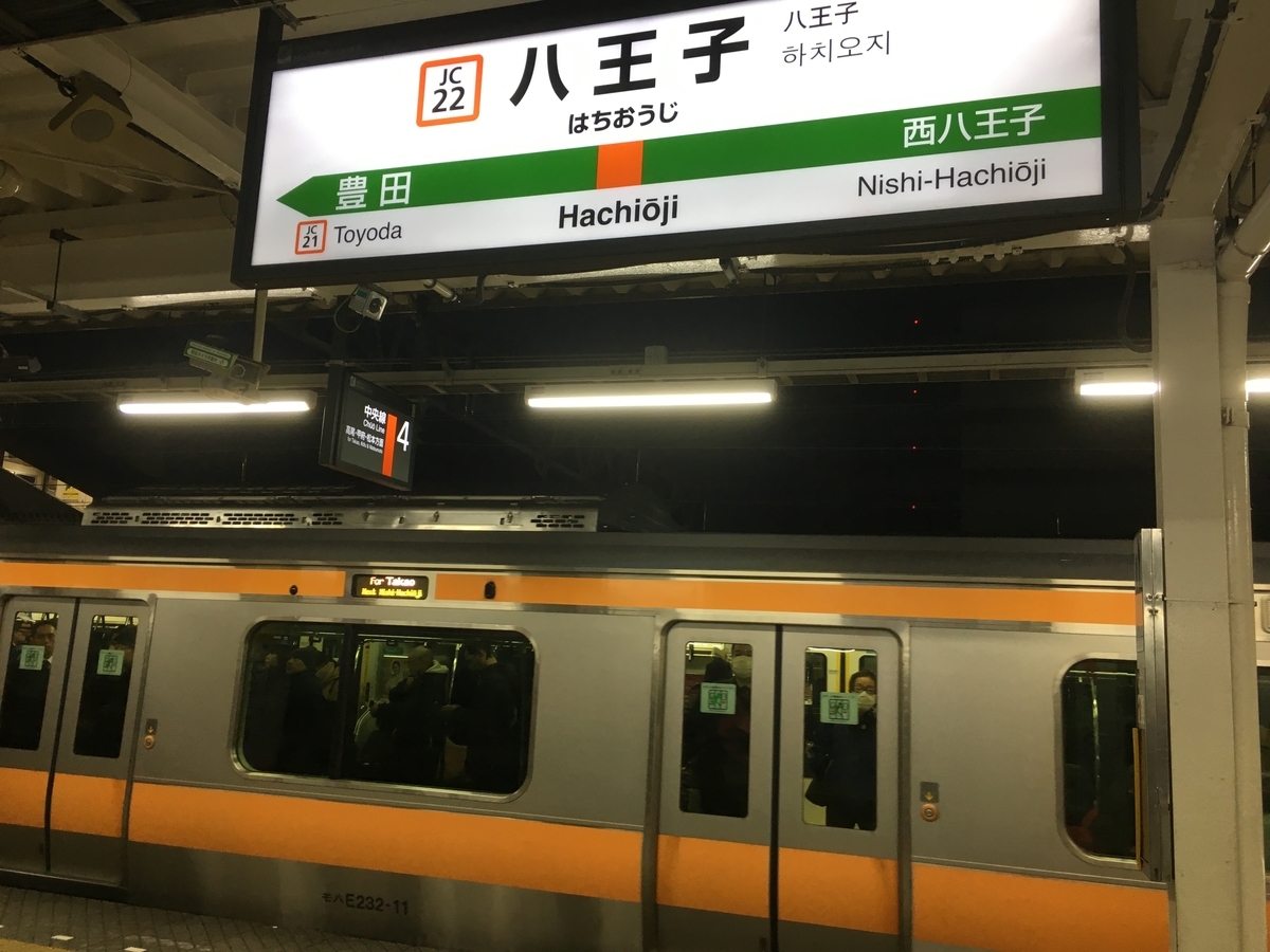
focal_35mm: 29
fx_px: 1064
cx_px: 635
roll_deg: -2.9
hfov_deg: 61.7
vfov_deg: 48.2
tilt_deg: +10.6
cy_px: 476
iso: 32
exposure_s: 1/30
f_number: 2.2
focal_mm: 4.15
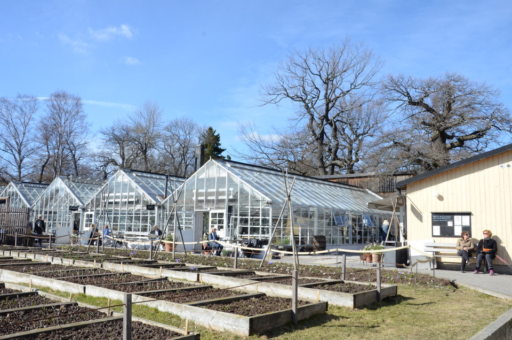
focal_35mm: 32
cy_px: 170
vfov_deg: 41.5
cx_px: 256
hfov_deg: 59.6
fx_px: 447
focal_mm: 21
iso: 800
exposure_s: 1/500
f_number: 11
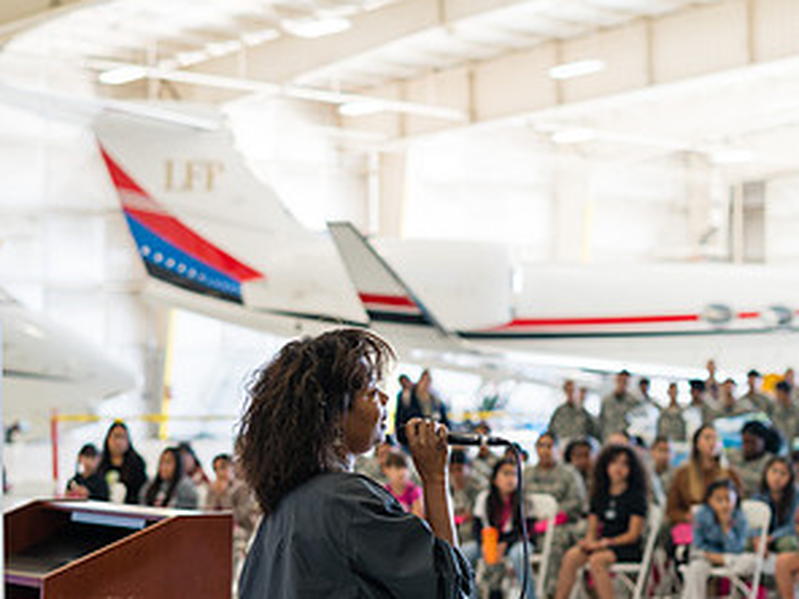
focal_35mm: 73
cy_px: 259
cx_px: 400
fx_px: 1685
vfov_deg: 20.2
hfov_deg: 26.7
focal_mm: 50
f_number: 2.2
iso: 250
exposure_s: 1/320
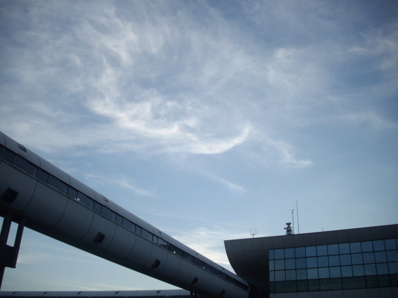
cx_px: 199
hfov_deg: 50.1
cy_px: 149
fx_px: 426
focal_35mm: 37
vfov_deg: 38.7
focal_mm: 6.2
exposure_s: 1/400
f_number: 2.8
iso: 80
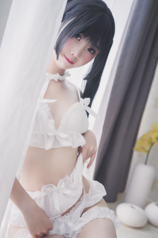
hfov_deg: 27.0
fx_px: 329
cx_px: 79
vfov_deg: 39.6
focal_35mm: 50
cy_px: 119
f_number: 2.8
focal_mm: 50
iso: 320
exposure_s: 1/60
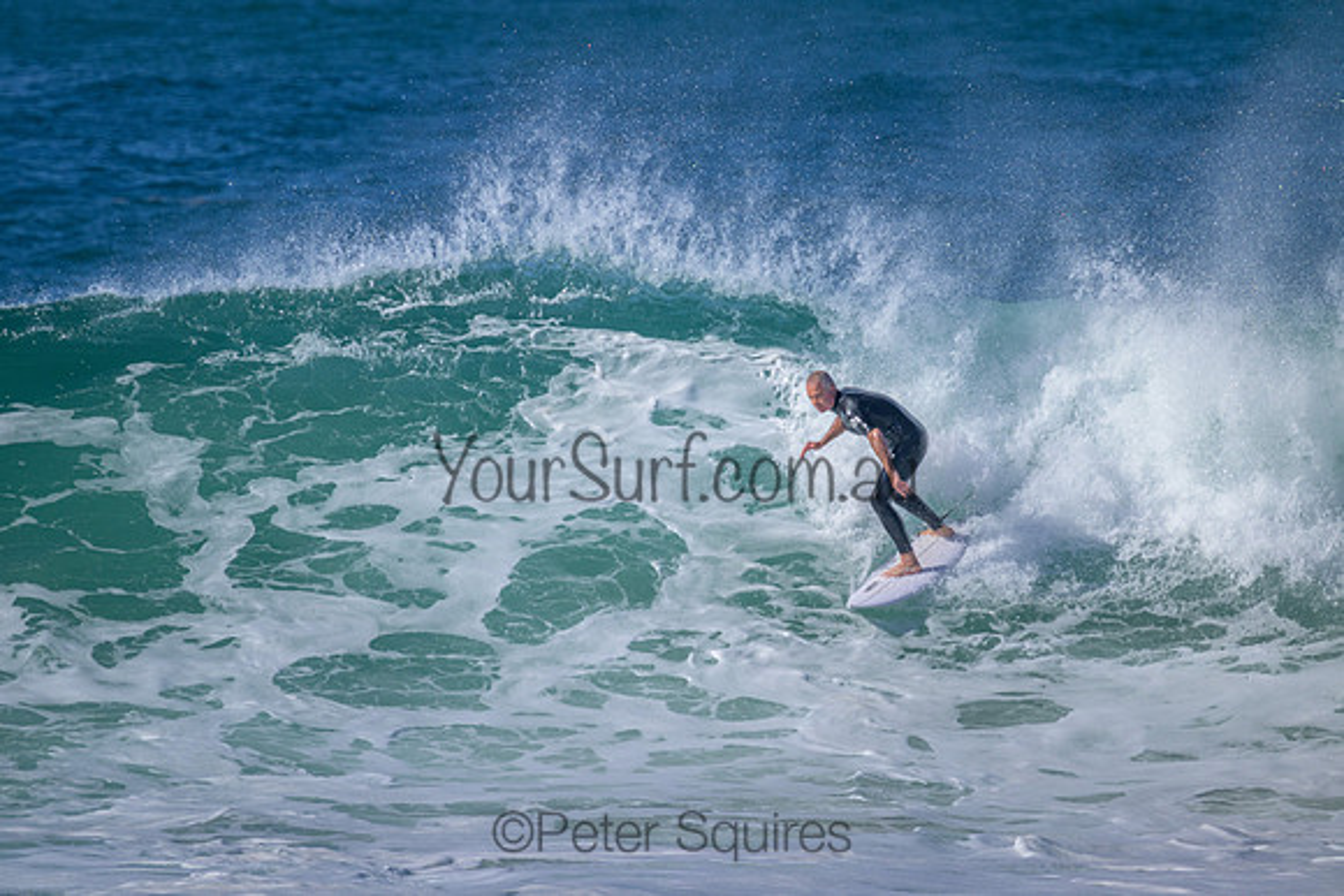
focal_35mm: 800
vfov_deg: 1.7
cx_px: 672
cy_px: 448
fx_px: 29872
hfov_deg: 2.6
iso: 800
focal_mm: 800
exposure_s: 1/2000
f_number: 11
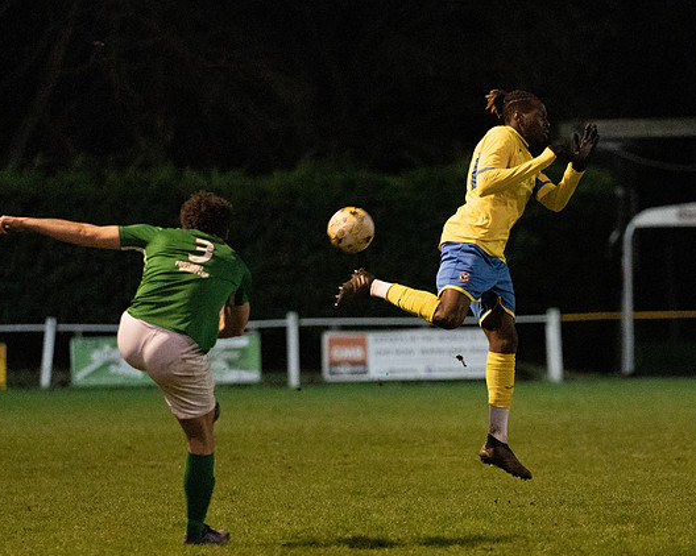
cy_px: 350
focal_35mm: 419
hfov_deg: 4.6
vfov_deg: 3.7
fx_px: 8628
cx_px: 532
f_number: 2.8
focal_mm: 189
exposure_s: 1/640
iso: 5000
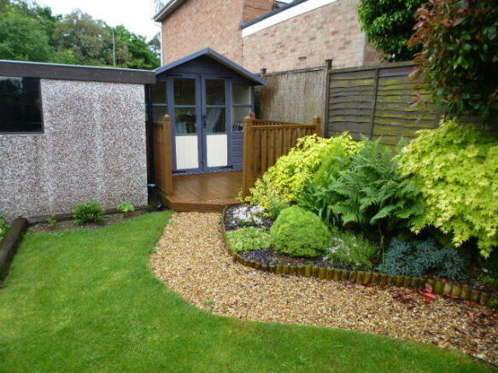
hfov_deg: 71.6
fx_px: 345
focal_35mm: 24
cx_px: 249
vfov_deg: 56.8
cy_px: 186
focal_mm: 4.3
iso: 200
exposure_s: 1/125
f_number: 3.3
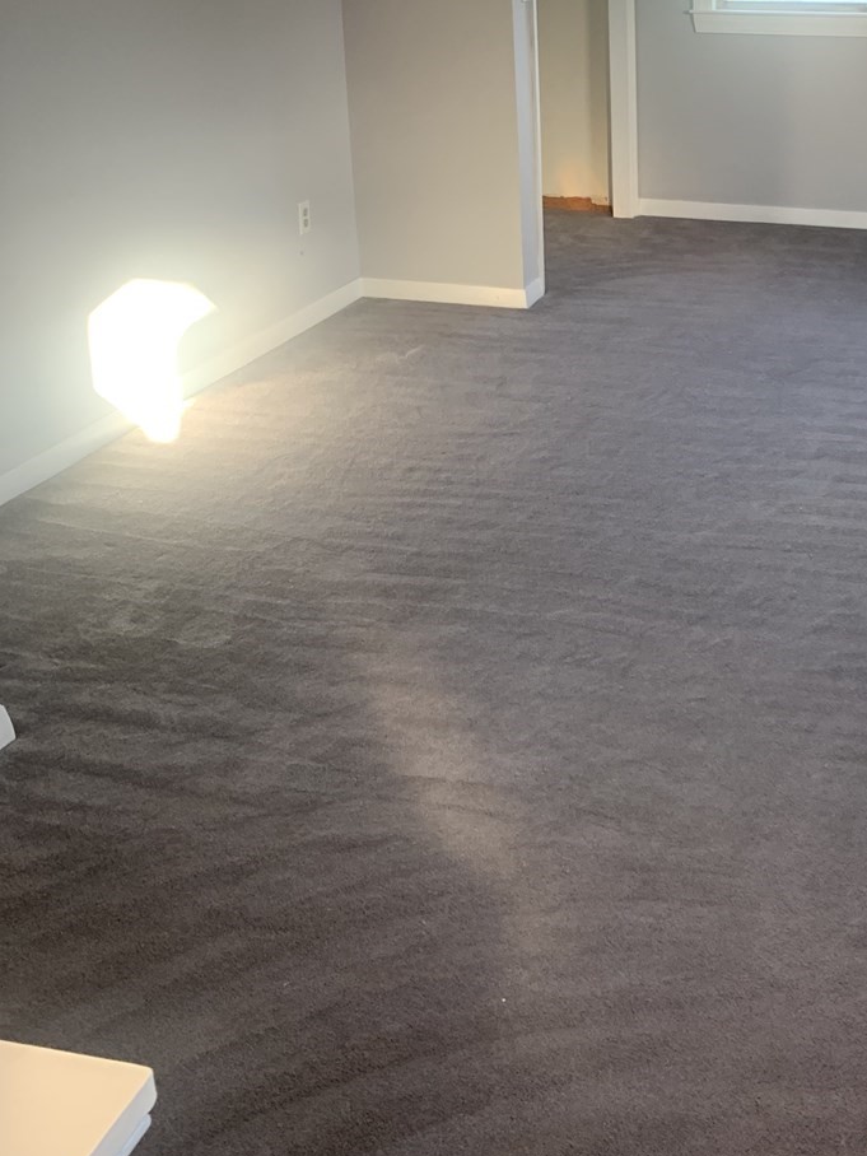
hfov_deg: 32.0
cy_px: 316
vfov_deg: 41.9
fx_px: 1469
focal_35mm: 44
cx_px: 693
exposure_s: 1/60
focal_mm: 4.25
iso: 100
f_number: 1.8
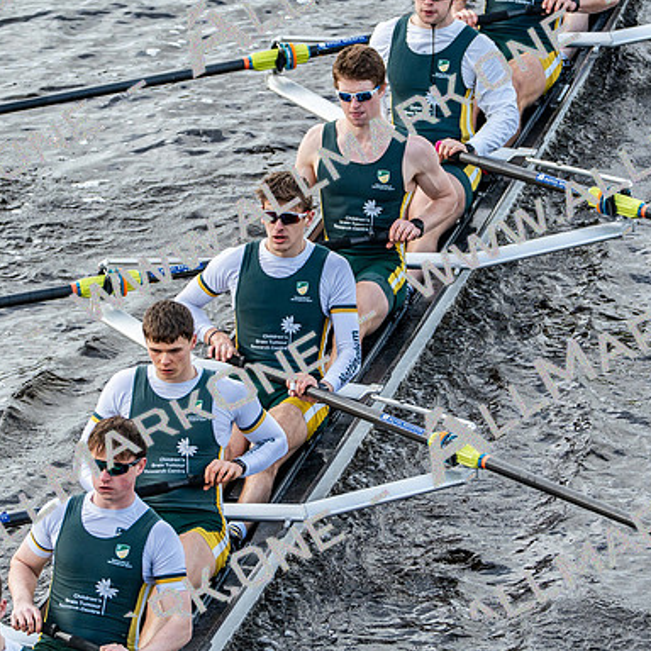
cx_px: 280
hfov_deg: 3.6
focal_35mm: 490
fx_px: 10426
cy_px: 326
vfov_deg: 3.6
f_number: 6.3
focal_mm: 382
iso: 1000
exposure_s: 1/1250
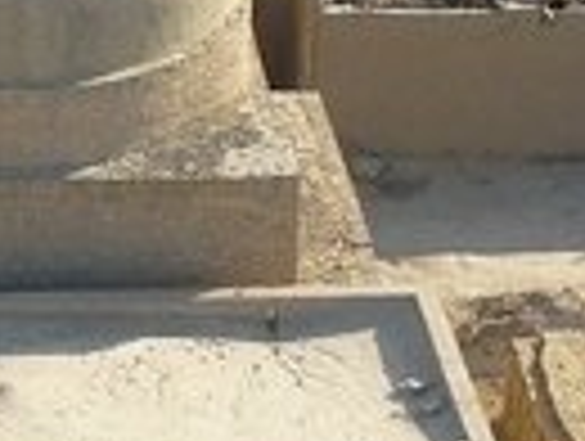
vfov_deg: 4.1
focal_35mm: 365
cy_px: 626
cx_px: 70
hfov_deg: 5.4
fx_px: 6180
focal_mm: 10.5
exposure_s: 1/250
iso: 100
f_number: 5
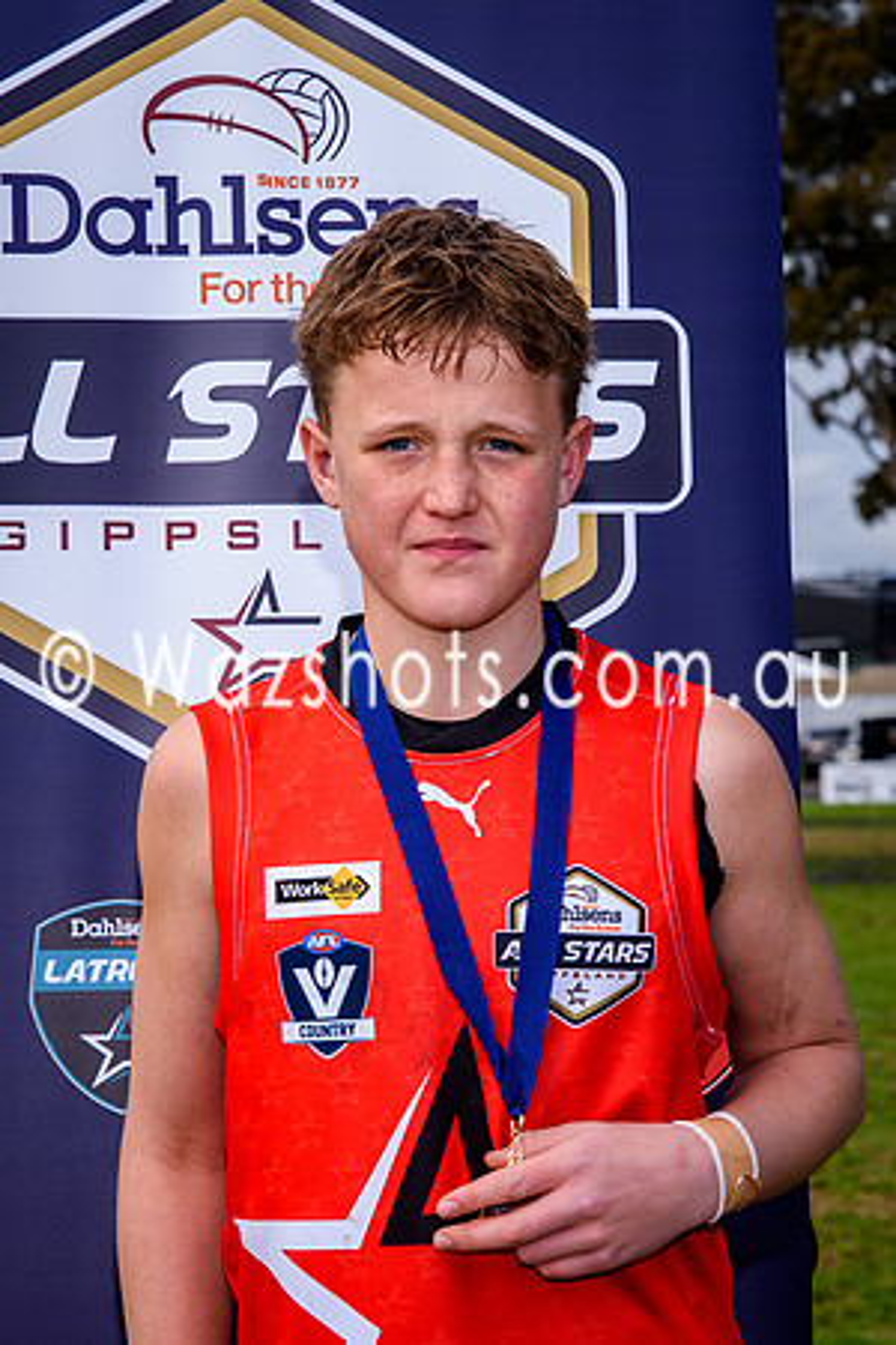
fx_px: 5471
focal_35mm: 147
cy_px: 676
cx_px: 413
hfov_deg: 9.4
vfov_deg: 14.0
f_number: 5.6
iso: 100
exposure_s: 1/160
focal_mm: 50
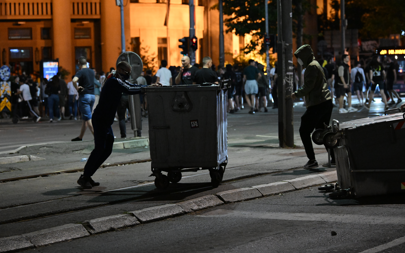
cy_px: 120
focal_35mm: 104
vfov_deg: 12.6
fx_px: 1148
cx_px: 203
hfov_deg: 20.0
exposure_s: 1/160
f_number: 4
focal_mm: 102
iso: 10000
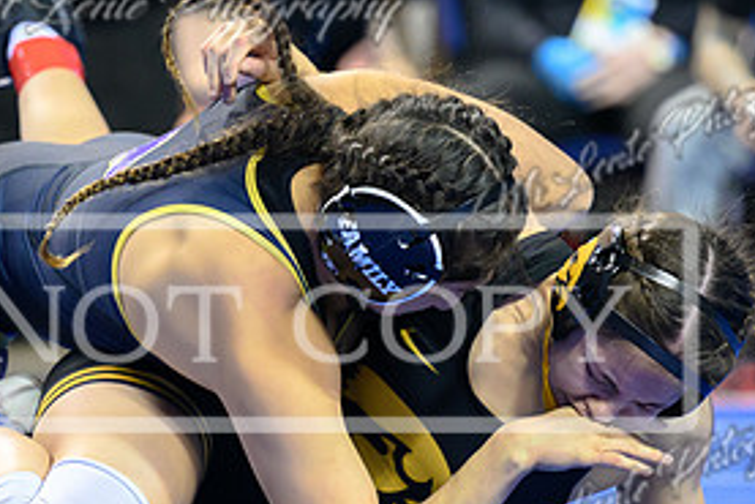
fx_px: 8750
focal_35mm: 417
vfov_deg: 3.3
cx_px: 300
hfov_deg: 4.9
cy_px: 427
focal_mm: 165
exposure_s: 1/800
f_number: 2.8
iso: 3200
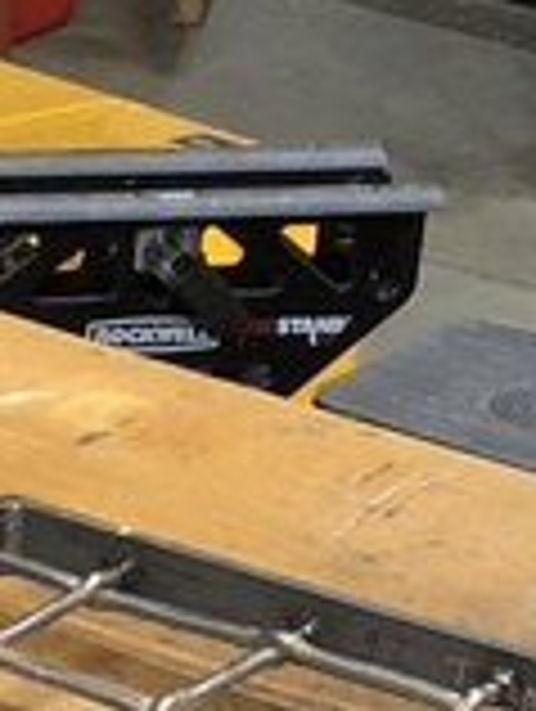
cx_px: 68
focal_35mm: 181
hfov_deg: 8.2
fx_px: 3727
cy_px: 1071
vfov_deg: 10.5
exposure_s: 1/20
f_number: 1.8
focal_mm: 4
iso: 40
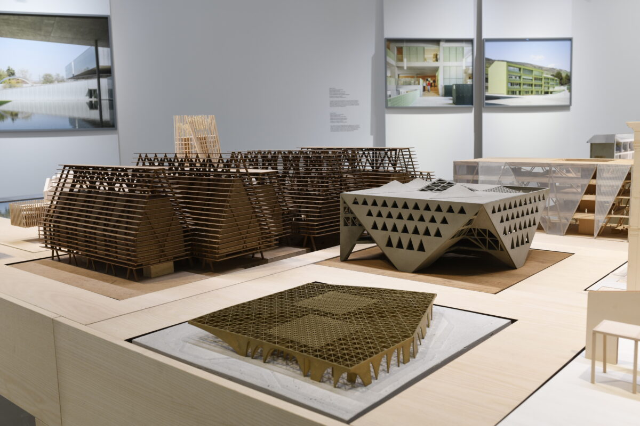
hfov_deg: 54.4
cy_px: 213
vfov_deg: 37.9
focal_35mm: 35
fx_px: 622
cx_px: 320
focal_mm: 35
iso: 200
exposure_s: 1/2.5
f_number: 9
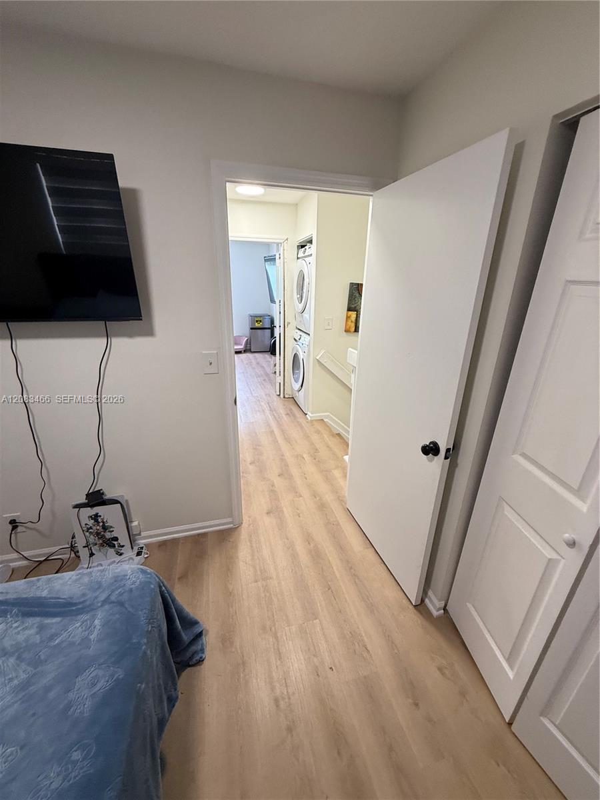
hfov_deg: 85.7
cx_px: 300
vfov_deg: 102.1
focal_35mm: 14
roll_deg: -0.7
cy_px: 400
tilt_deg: -18.0
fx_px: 324
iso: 160
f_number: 2.2
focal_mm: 2.22
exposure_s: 1/120
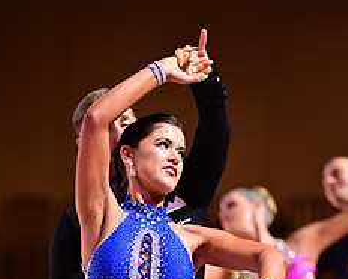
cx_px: 104
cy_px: 375
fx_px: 4824
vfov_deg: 3.3
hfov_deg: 4.1
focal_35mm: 468
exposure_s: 1/320
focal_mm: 200
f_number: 2.8
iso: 1250
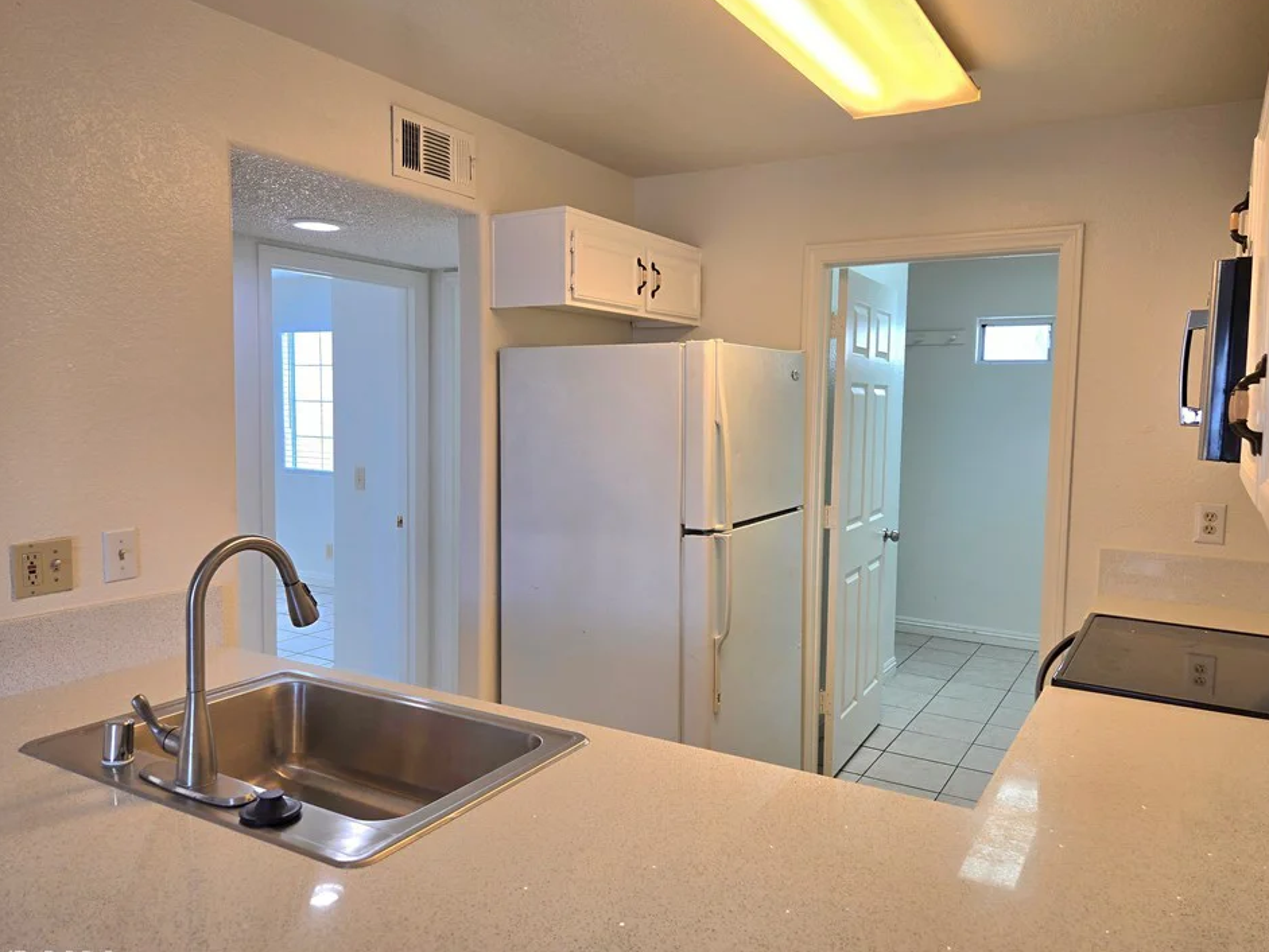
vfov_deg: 54.9
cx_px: 659
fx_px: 917
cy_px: 467
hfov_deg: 69.4
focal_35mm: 25
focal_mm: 5.4
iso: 32
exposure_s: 1/120
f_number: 1.8
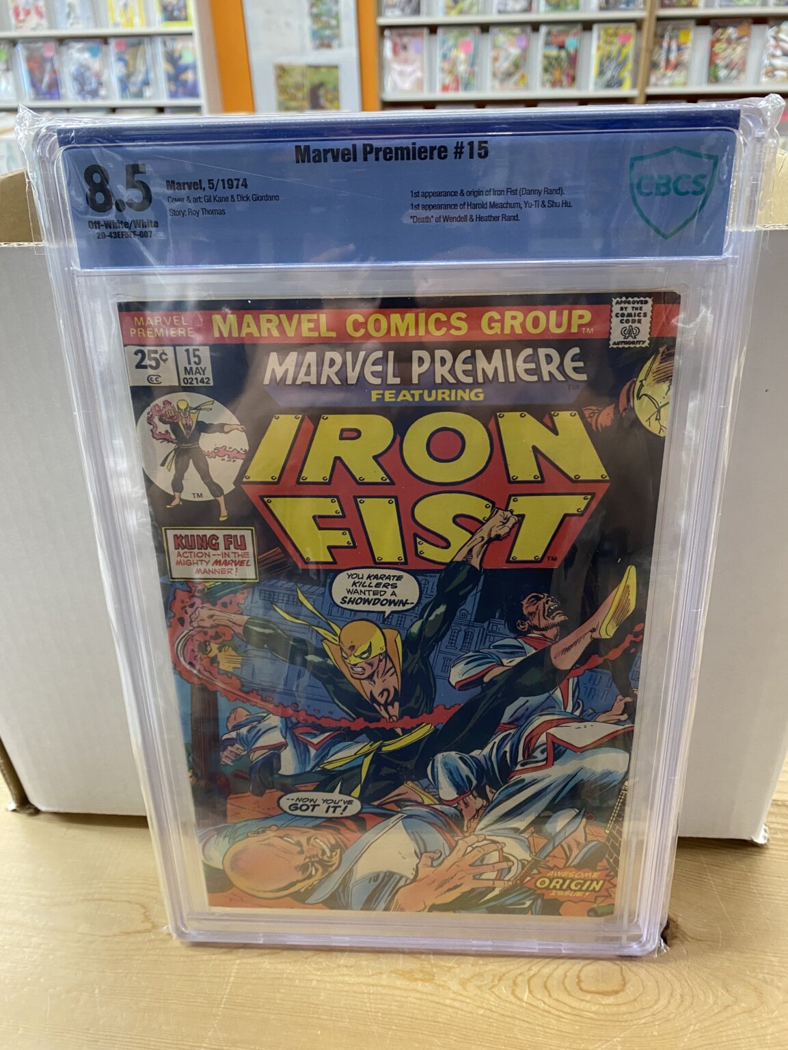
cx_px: 394
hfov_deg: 53.1
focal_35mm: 26
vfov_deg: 67.3
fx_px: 789
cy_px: 525
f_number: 1.8
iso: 160
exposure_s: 1/60
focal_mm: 4.25
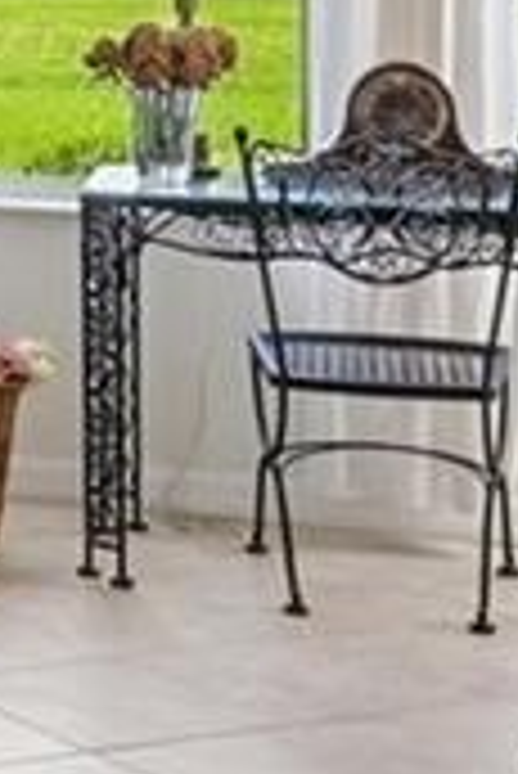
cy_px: -171
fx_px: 2800
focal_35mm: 130
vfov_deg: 15.2
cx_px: -896
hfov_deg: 9.0
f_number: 8
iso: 400
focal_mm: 14
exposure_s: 1/60
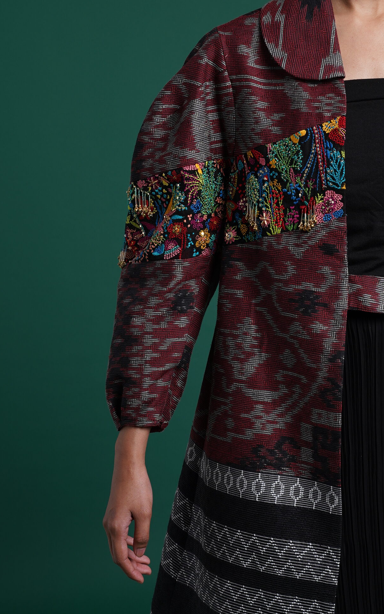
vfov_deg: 31.5
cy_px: 305
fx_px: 1088
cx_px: 190
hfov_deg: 20.0
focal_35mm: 65
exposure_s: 1/125
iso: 200
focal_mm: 42
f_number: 10
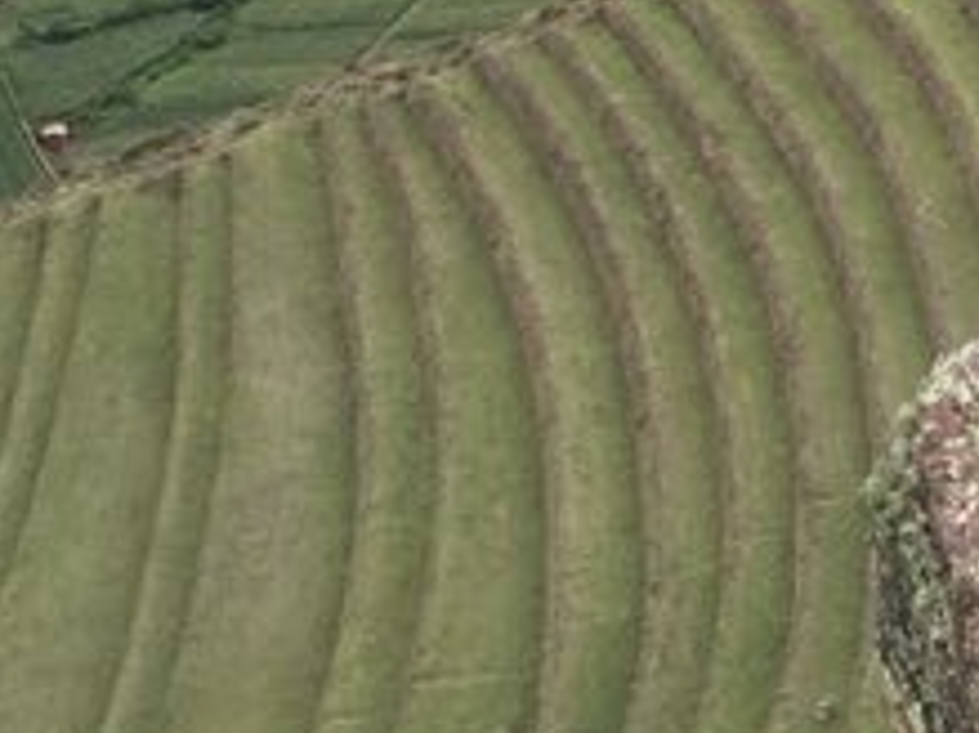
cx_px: 992
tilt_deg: -18.3
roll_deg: +0.5
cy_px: -270
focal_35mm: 119
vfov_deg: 12.0
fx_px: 3364
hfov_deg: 16.2
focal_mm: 4.15
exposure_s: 1/399
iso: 32
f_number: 2.2
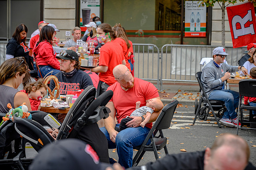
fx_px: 497
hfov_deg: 28.9
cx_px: 128
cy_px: 85
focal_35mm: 70
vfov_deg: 19.4
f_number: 4
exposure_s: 1/60
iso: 100
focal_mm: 70
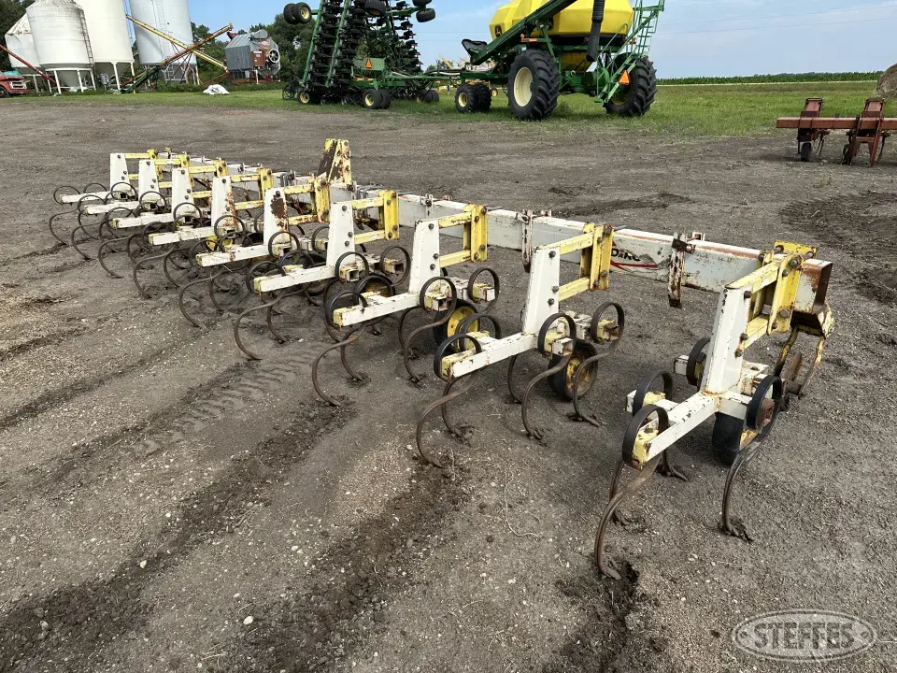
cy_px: 336
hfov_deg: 71.6
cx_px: 448
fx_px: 622
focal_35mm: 24
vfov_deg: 56.8
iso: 80
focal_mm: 6.86
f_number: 1.78
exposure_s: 1/3247
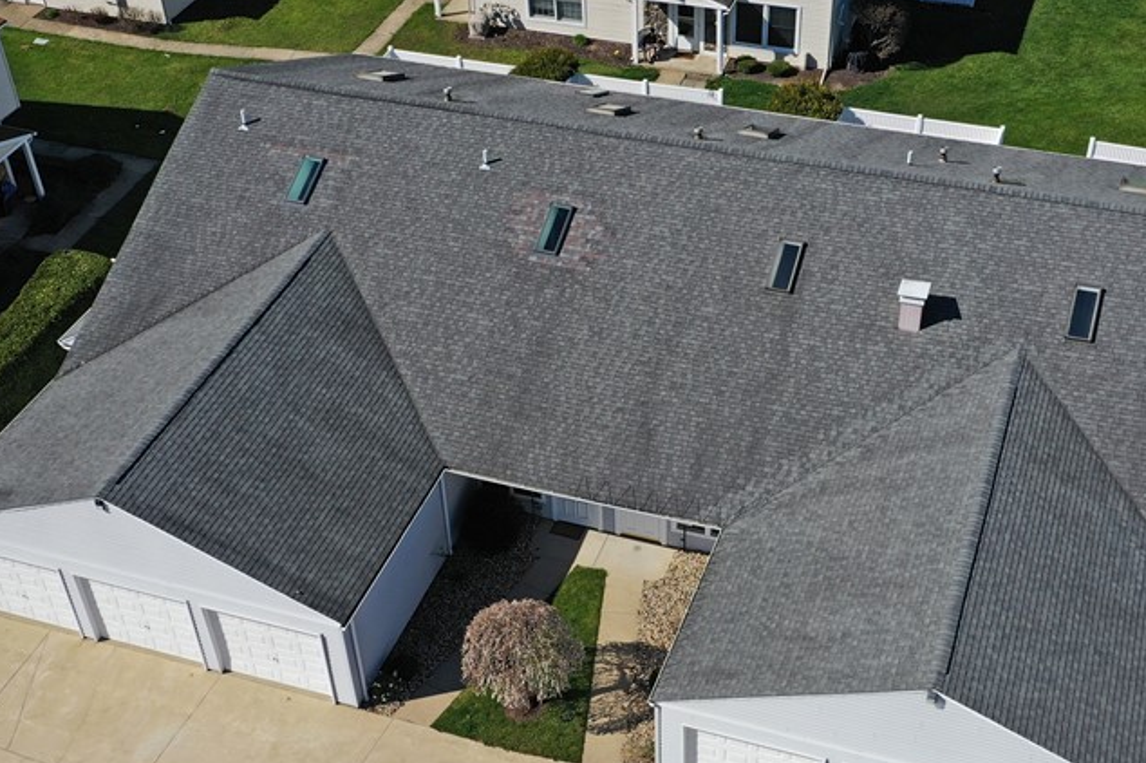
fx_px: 1527
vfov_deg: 27.9
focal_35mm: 48
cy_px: 508
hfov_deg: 41.1
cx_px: 625
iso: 100
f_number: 6.3
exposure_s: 1/500
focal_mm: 10.26
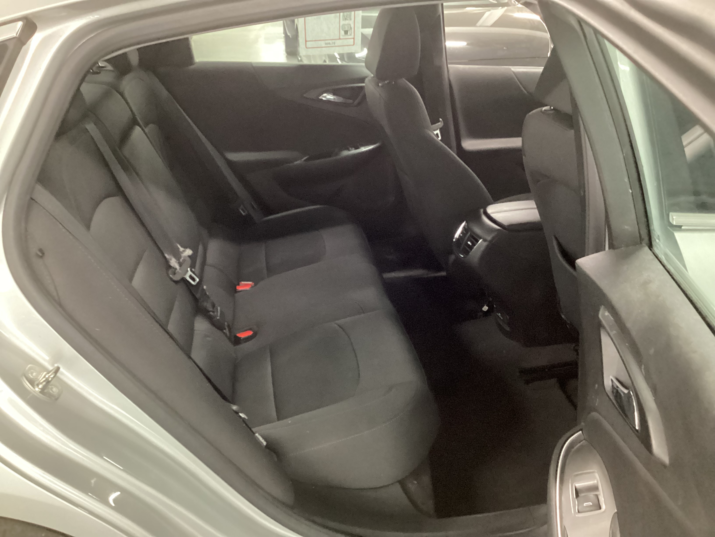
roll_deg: -0.2
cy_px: 268
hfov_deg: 58.4
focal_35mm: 31
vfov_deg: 45.4
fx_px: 640
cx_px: 358
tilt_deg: -27.9
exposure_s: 1/20
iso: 800
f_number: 2.4
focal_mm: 3.3
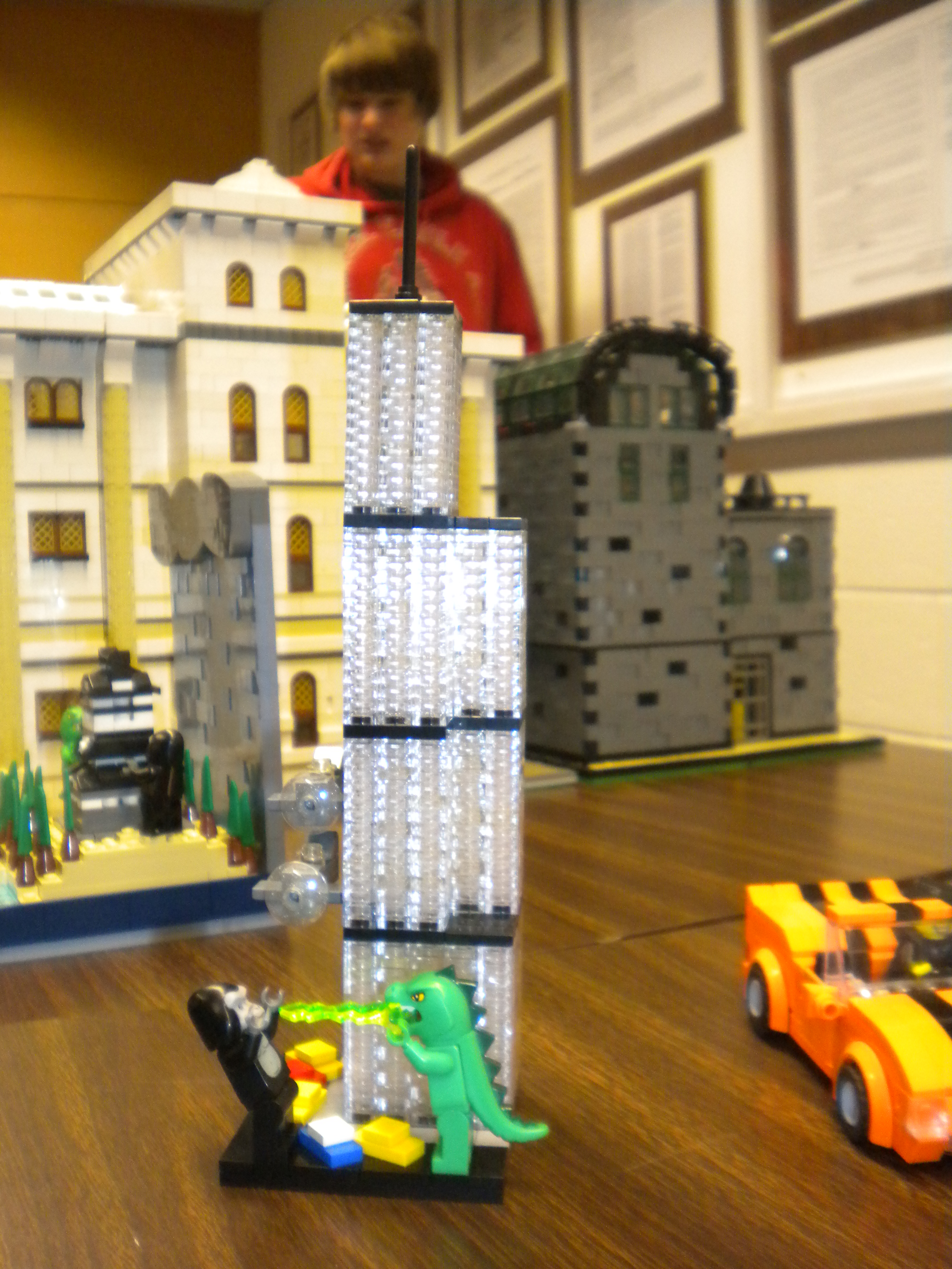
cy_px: 634
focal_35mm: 35
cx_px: 476
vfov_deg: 52.6
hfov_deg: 40.7
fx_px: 1283
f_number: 3.1
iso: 400
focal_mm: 6.3
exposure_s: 1/30
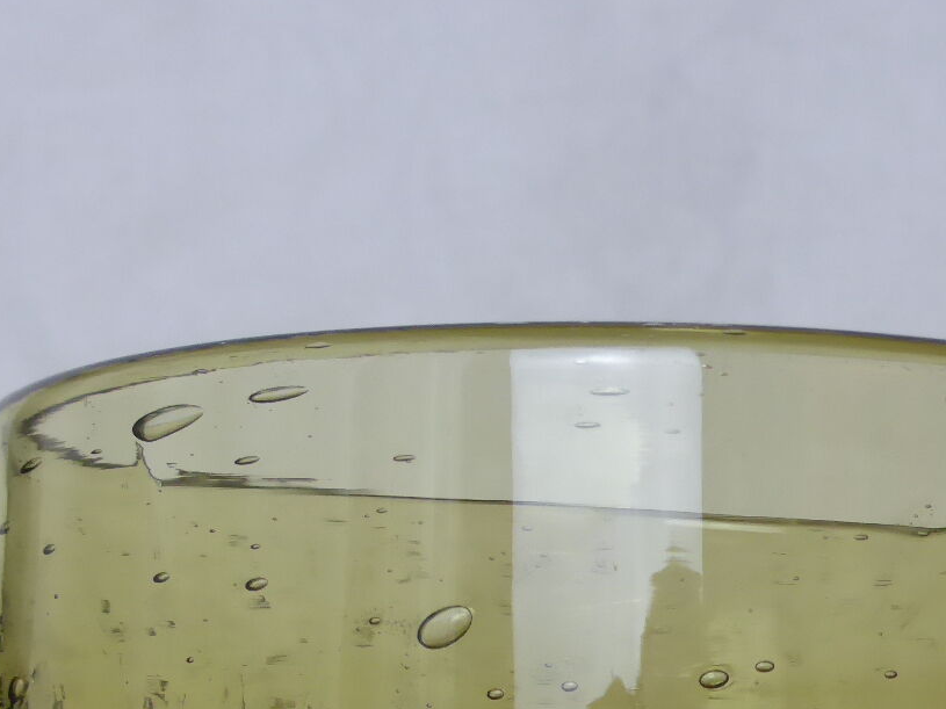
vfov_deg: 14.5
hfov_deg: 19.8
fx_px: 2678
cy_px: 877
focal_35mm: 98
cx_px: 751
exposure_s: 1/60
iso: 250
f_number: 3.9
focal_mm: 6.9
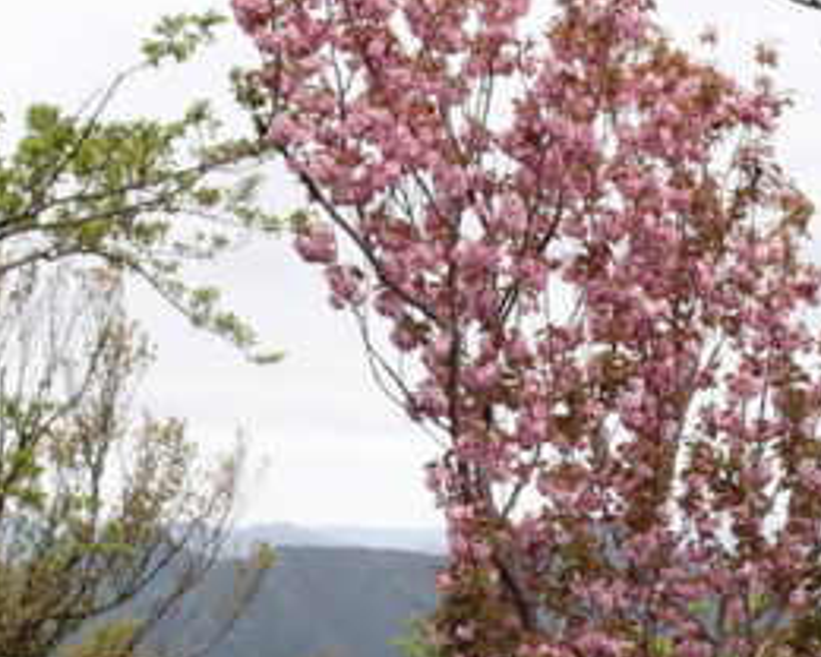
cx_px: 537
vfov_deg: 20.1
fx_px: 1822
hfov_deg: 25.3
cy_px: 581
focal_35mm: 75
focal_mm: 4.5
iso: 100
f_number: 2.8
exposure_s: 1/640
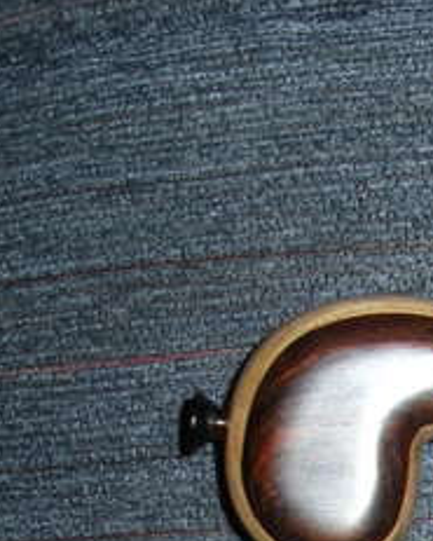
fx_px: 2497
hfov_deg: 9.2
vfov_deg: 11.7
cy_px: 855
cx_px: 917
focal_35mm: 156
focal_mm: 6.3
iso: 70
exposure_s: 1/60
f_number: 3.5
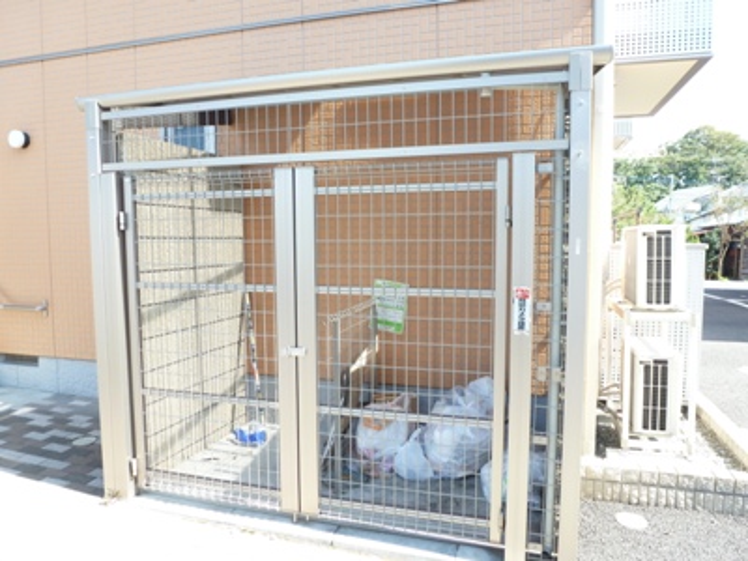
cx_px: 374
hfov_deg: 71.6
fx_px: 519
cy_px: 280
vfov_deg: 56.8
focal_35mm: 24
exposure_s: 1/100
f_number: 3.3
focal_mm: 4.3
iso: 100
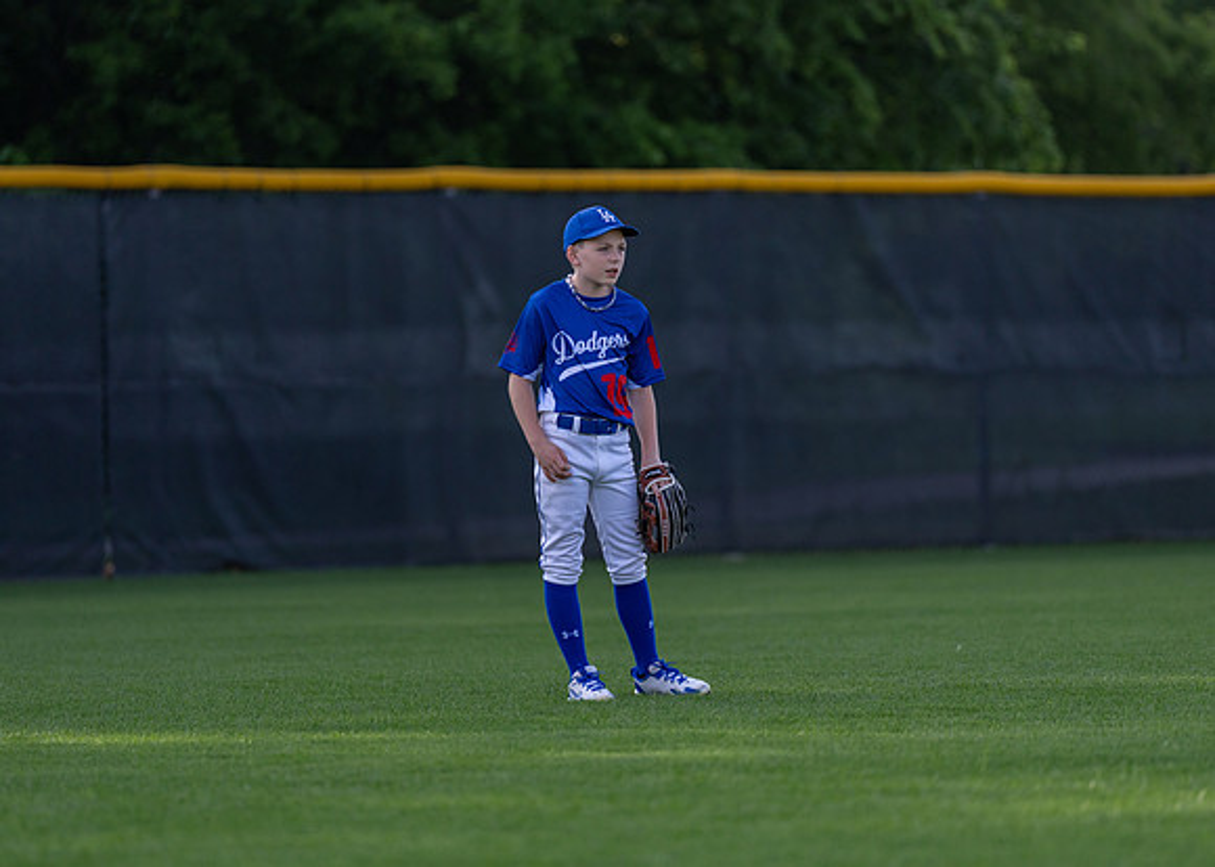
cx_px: 620
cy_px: 445
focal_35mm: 265
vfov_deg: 5.4
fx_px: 9143
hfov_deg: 7.6
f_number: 2.8
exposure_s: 1/2500
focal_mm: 200
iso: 250
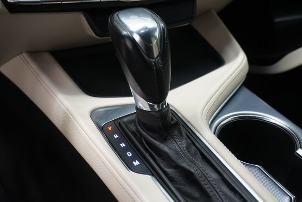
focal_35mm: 39
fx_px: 327
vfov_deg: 34.2
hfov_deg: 49.5
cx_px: 151
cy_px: 101
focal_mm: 26
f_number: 4.5
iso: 640
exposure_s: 1/60
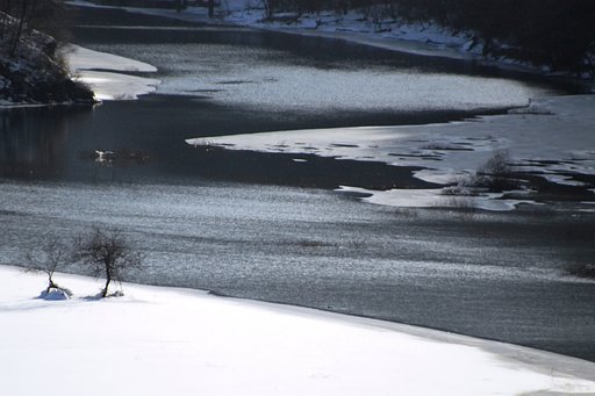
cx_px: 298
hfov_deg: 4.6
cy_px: 198
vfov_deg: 3.1
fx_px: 7435
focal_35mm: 450
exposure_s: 1/2000
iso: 500
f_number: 6.3
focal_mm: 300
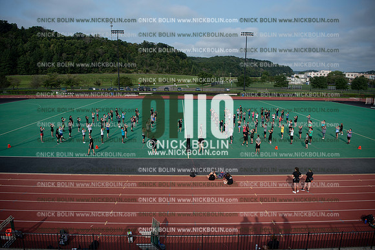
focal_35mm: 24
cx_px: 188
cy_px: 125
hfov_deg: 73.7
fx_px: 250
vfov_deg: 53.2
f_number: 3.5
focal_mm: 24
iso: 125
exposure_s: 1/1600
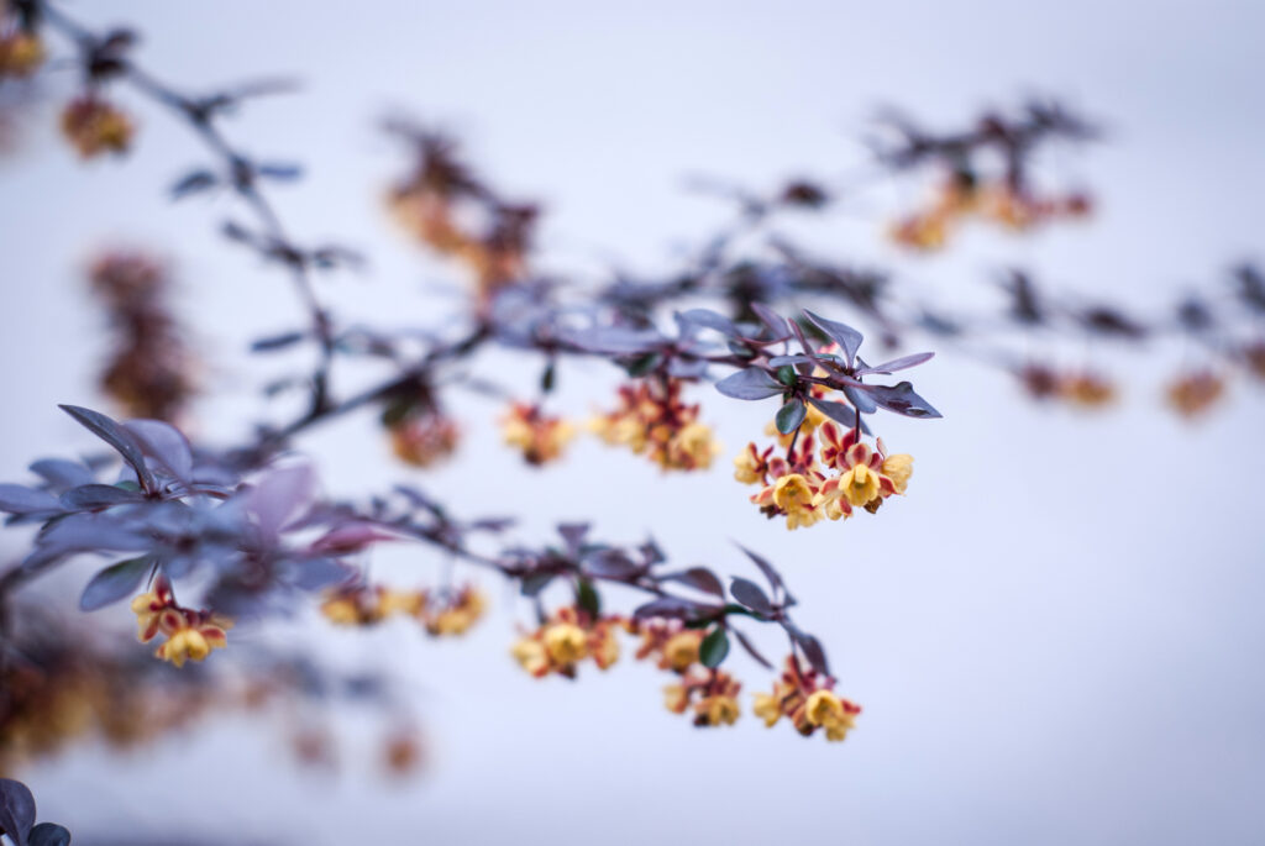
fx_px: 2638
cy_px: 423
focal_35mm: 75
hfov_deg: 27.0
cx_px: 632
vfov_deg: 18.2
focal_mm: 50
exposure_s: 1/100
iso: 100
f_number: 3.5
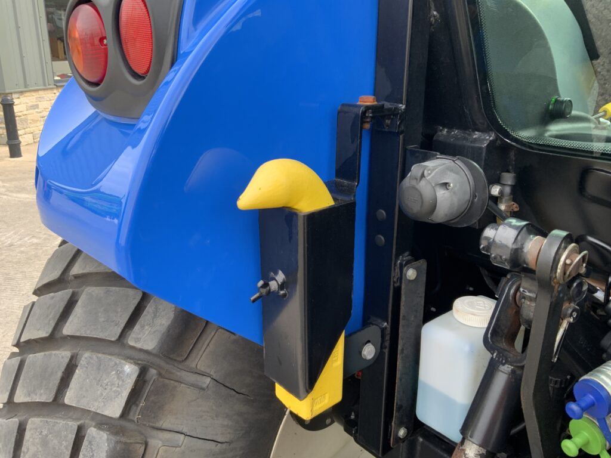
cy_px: 229
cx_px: 306
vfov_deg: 48.2
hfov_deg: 61.7
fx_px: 512
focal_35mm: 29
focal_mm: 3
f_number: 1.8
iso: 16
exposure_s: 1/133
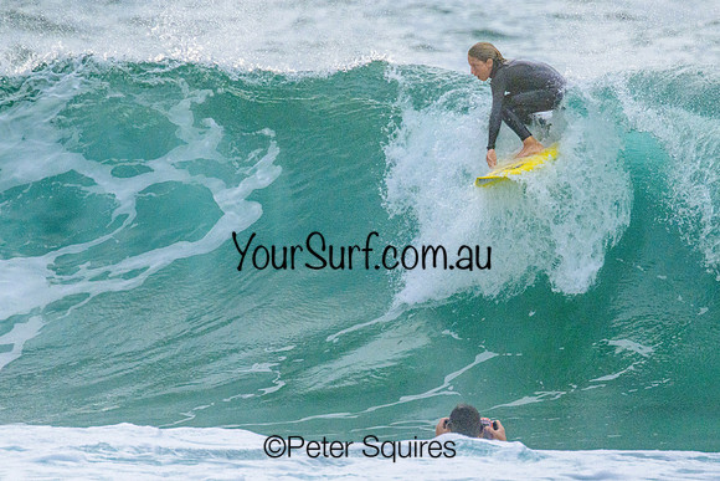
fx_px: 22017
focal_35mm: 1101
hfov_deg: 1.9
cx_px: 444
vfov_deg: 1.3
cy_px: 157
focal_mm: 800
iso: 2500
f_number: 11
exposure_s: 1/2000
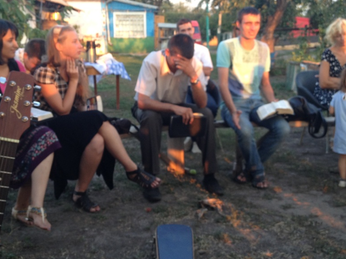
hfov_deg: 36.2
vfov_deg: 27.5
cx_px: 167
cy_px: 113
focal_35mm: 53
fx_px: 530
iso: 64
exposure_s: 1/60
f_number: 2.4
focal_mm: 4.28
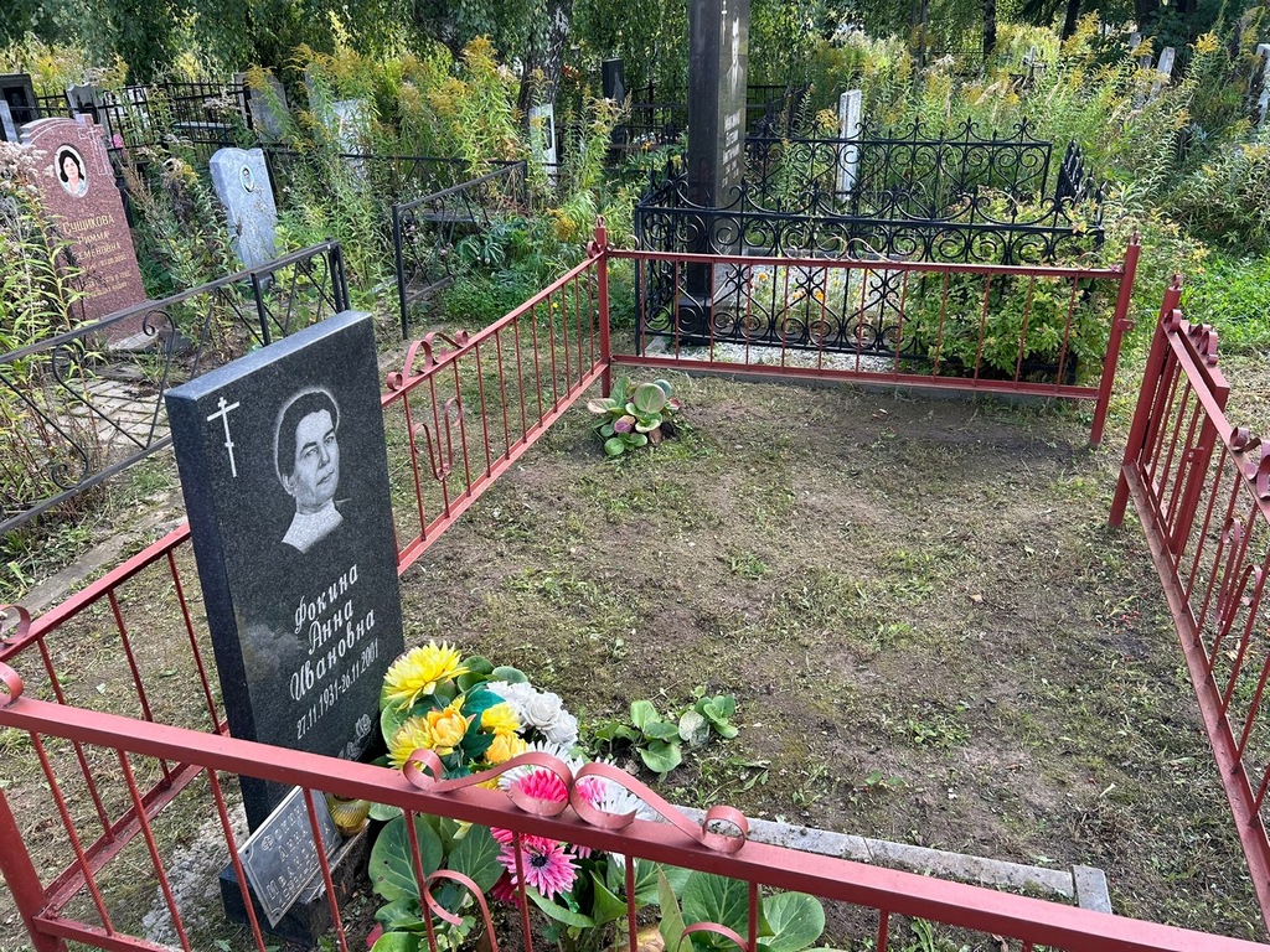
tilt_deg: -29.1
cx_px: 635
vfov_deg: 53.1
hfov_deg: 67.3
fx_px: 954
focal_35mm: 26
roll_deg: +1.5
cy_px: 476
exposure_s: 1/466
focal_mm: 5.7
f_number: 1.5
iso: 50
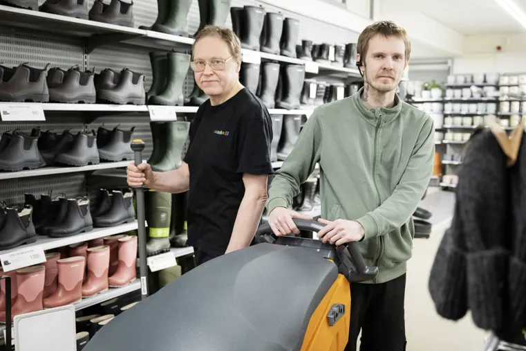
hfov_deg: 46.4
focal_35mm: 42
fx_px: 613
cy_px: 166
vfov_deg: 31.9
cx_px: 282
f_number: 3.5
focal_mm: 37
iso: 2500
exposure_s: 1/320
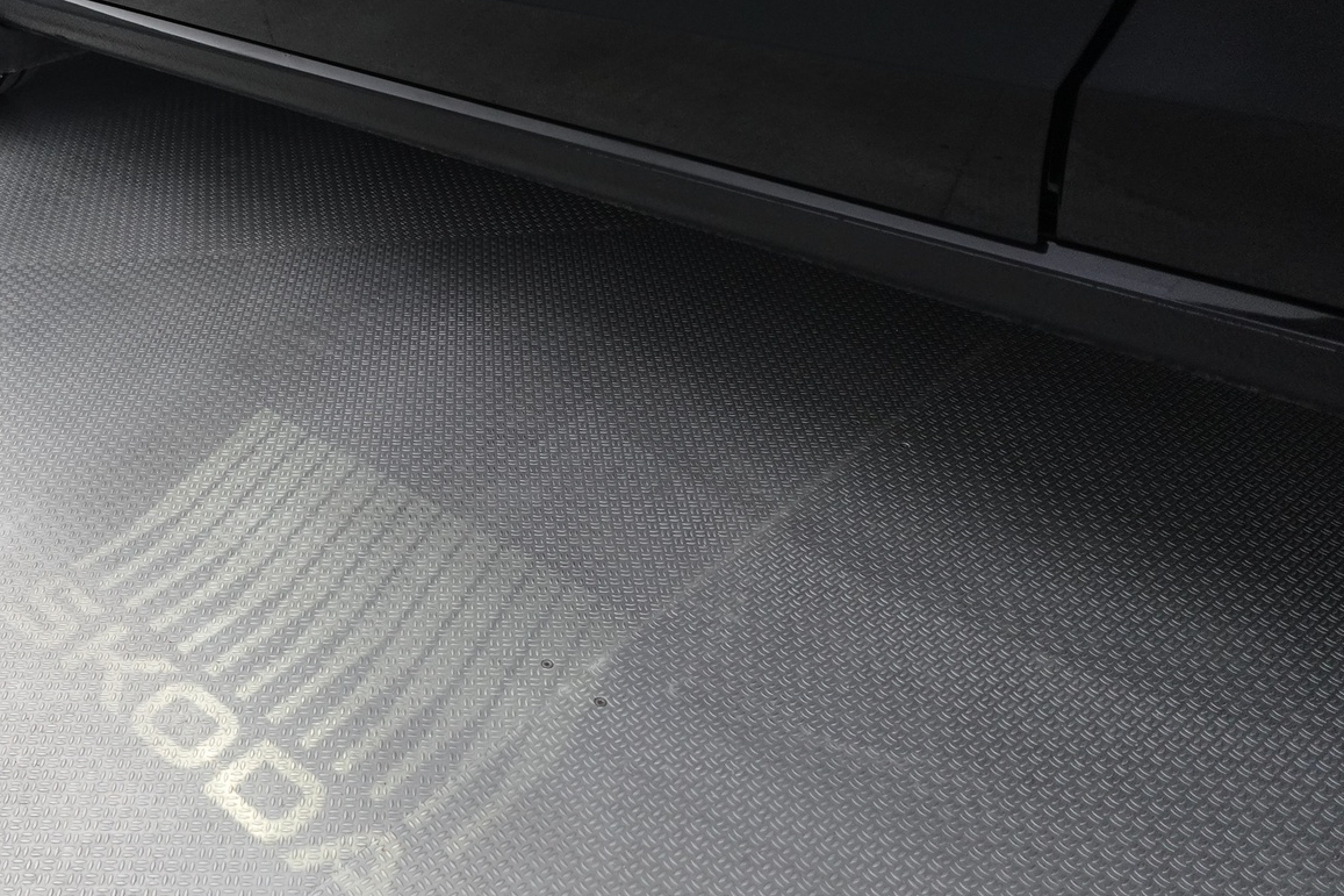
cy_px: 565
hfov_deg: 63.2
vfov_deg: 46.0
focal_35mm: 28
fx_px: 1045
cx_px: 412
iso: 800
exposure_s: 1/80
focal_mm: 7.6
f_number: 2
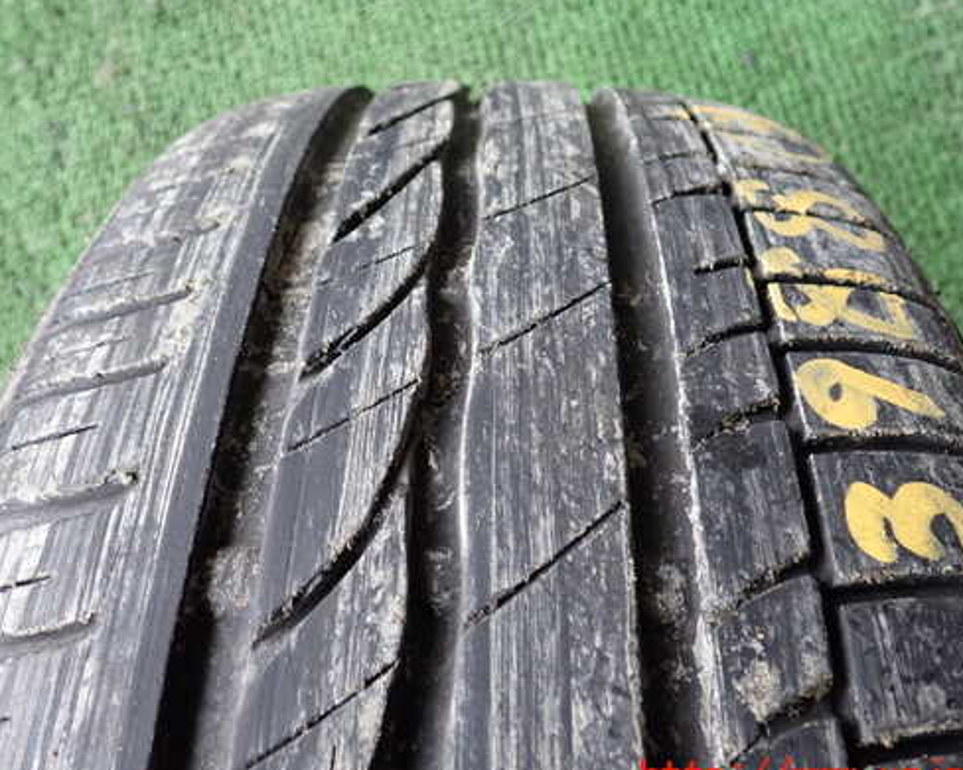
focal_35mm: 36
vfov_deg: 41.1
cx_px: 493
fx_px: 1026
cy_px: 359
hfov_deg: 50.3
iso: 250
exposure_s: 1/30
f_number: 2.3
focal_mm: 5.4
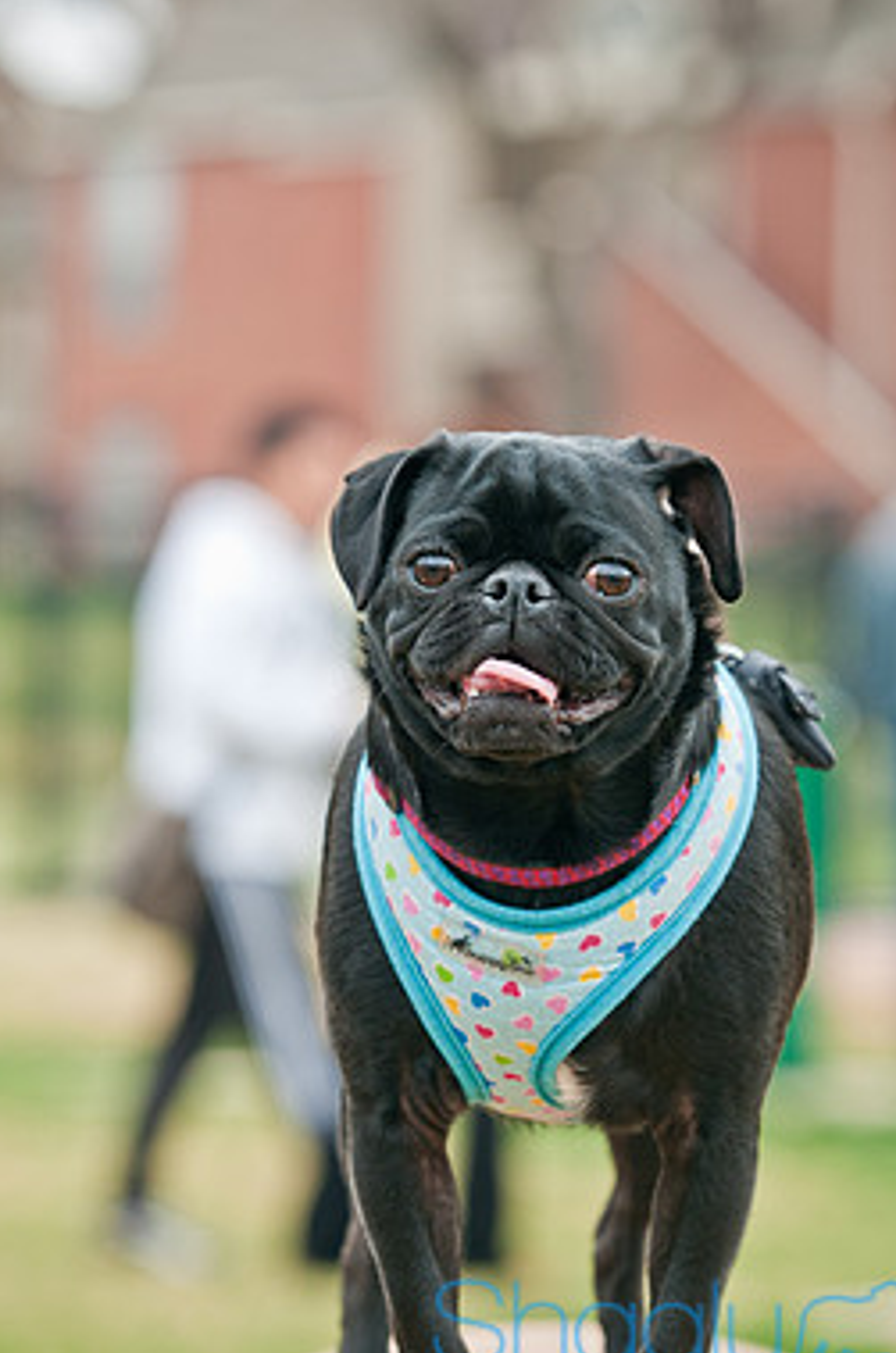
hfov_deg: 6.4
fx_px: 8025
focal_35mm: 214
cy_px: 700
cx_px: 462
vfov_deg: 9.6
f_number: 5
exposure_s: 1/250
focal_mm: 120
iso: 200
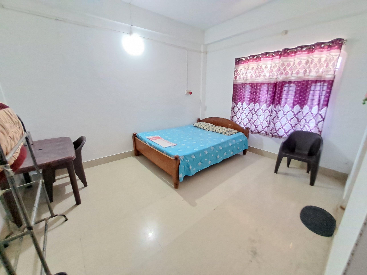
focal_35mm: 13
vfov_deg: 89.9
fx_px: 138
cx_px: 184
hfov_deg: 106.2
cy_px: 138
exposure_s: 1/20
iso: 640
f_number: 2.2
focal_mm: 1.13
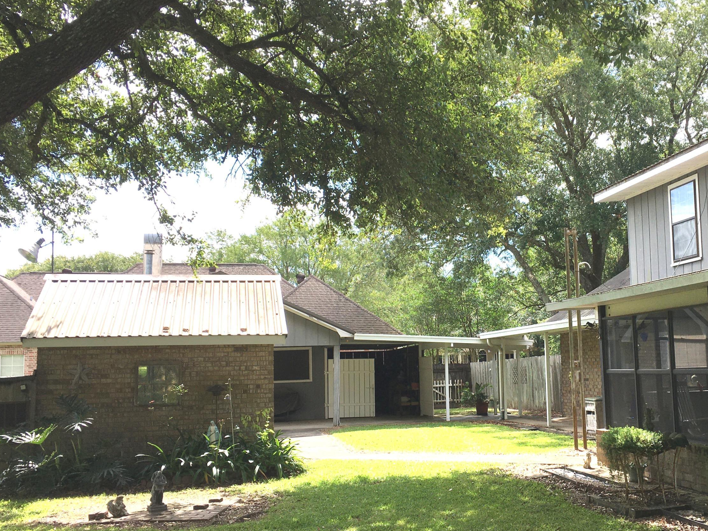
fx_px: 798
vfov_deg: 36.8
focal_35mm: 39
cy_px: 281
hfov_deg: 47.5
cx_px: 436
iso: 25
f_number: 2.2
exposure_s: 1/827
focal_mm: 4.15
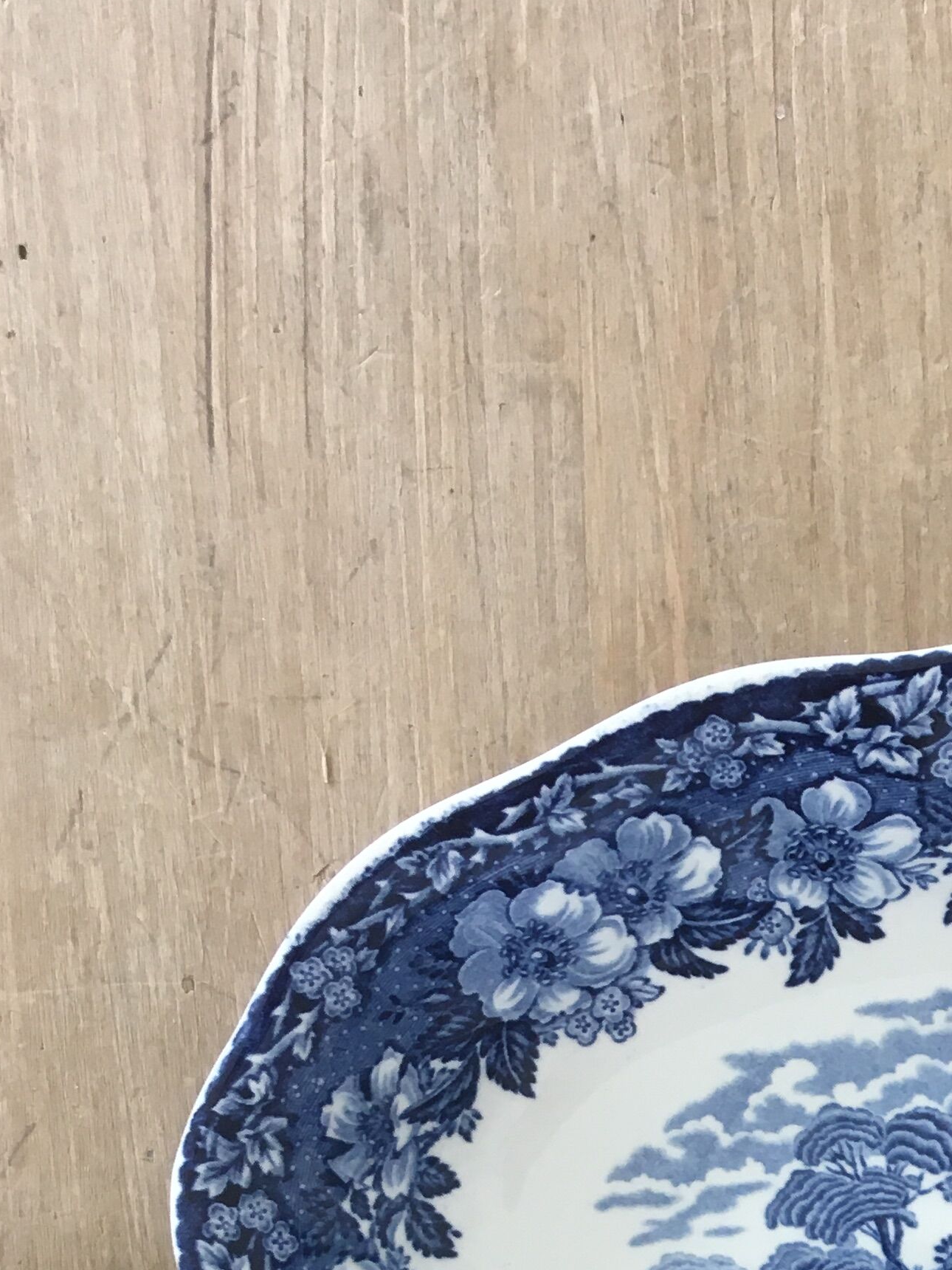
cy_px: 1471
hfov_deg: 20.6
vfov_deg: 25.9
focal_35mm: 68
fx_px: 2493
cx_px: 1041
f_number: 2.2
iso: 25
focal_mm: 4.15
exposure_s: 1/33
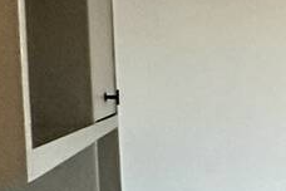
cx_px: 848
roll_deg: +0.2
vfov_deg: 14.8
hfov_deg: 11.7
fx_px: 731
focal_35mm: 92
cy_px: 122
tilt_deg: -2.2
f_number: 2.2
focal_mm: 2.22
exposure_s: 1/120
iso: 320
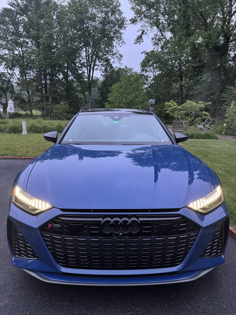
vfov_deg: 71.6
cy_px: 158
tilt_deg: -14.7
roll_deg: +0.1
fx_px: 218
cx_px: 118
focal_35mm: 24
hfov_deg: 56.8
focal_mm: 6.76
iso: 800
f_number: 1.78
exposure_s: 1/36
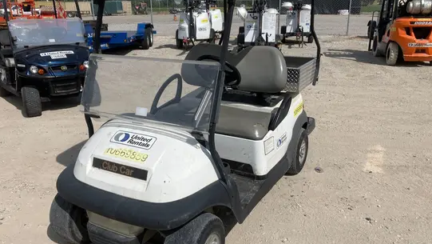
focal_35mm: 31
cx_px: 213
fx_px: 355
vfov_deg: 37.8
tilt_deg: -20.9
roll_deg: -0.1
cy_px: 131
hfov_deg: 62.6
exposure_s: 1/5405
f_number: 1.8
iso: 32
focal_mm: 3.99
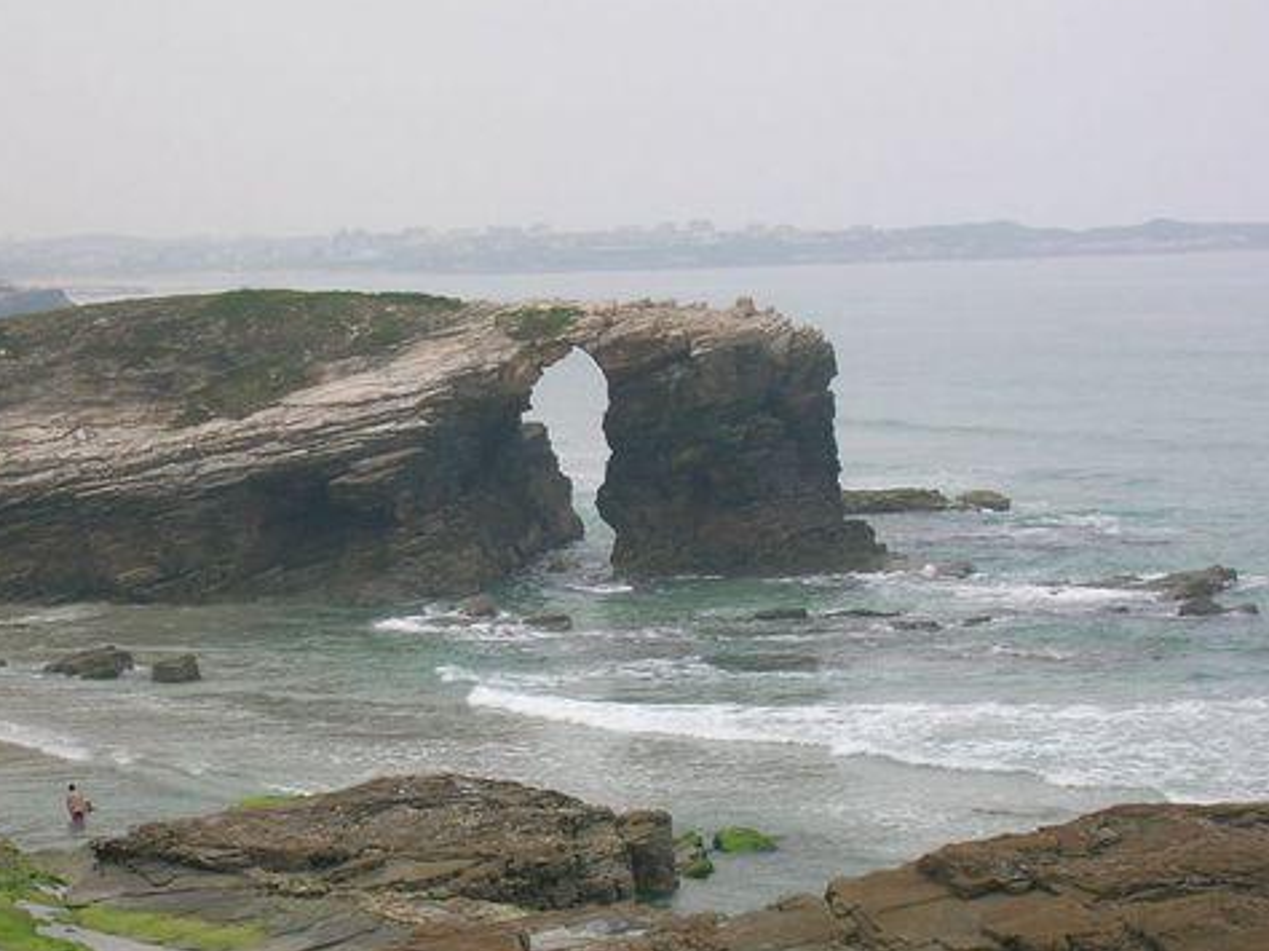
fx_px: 3664
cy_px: 525
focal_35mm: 100
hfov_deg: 19.6
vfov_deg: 14.8
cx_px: 501
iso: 50
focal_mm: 12.3
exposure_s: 1/102
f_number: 6.7
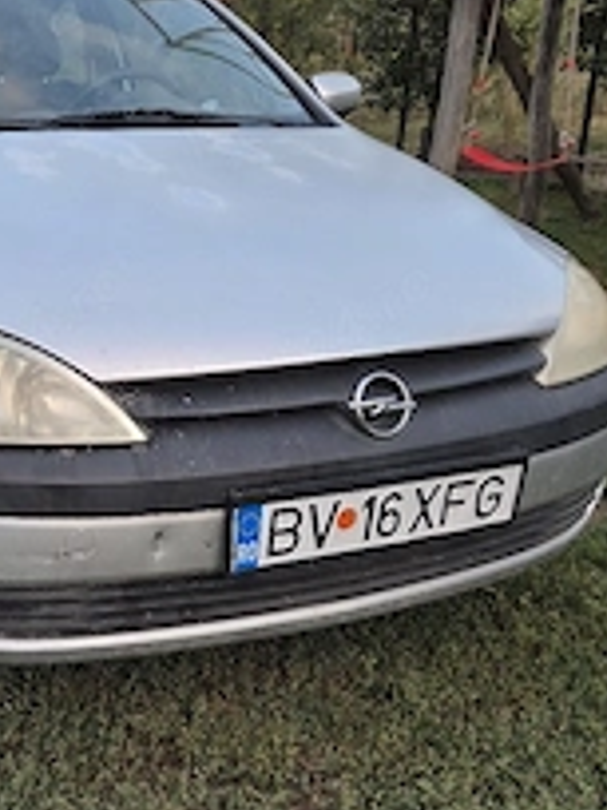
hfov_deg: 30.9
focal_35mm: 45
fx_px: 1052
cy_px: 409
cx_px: 75
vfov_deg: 42.1
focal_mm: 5.4
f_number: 1.8
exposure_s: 1/182
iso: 100
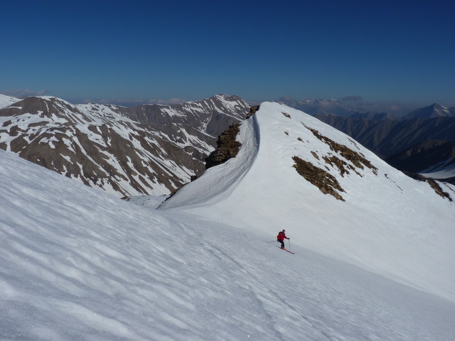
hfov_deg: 65.3
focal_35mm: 27
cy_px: 170
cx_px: 228
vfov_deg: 51.4
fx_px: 355
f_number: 8
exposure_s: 1/640
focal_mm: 4.8
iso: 80
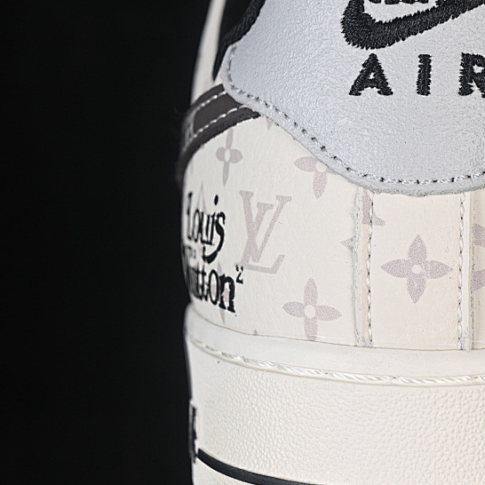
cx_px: 404
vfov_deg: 13.8
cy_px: 196
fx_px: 1997
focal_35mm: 126
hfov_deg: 13.8
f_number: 7.1
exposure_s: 1/80
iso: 160
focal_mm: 50
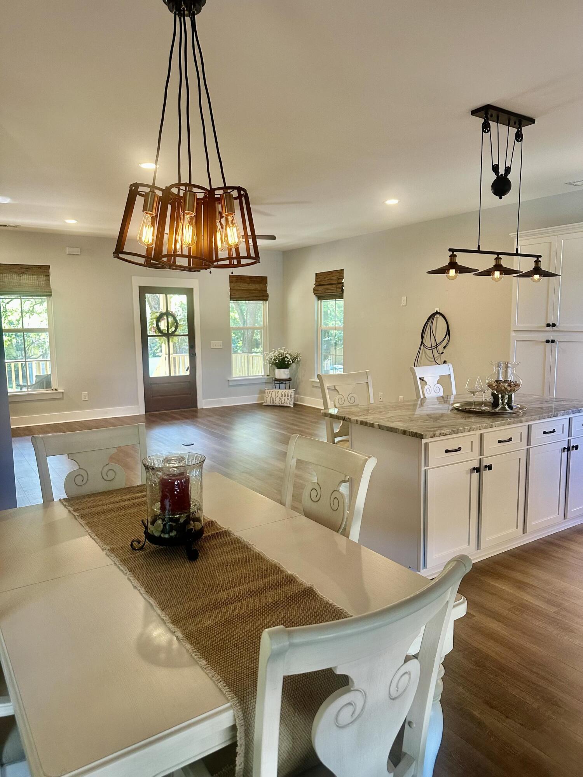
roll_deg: +0.0
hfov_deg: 56.8
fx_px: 539
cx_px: 292
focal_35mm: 24
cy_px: 388
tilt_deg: -7.3
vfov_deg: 71.6
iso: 200
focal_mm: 6.86
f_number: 1.78
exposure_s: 1/60
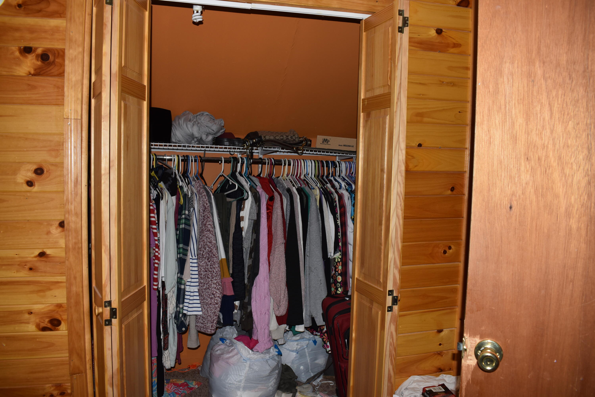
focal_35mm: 27
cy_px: 198
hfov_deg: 67.4
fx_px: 446
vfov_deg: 47.9
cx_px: 298
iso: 280
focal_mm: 18
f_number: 5.6
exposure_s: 1/30
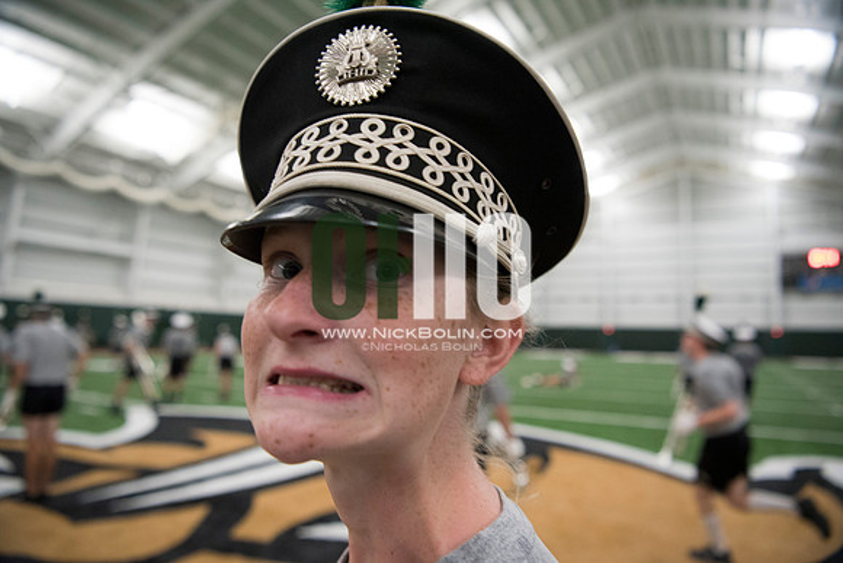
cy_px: 282
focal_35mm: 24
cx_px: 422
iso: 3200
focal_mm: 24
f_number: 3.2
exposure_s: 1/250
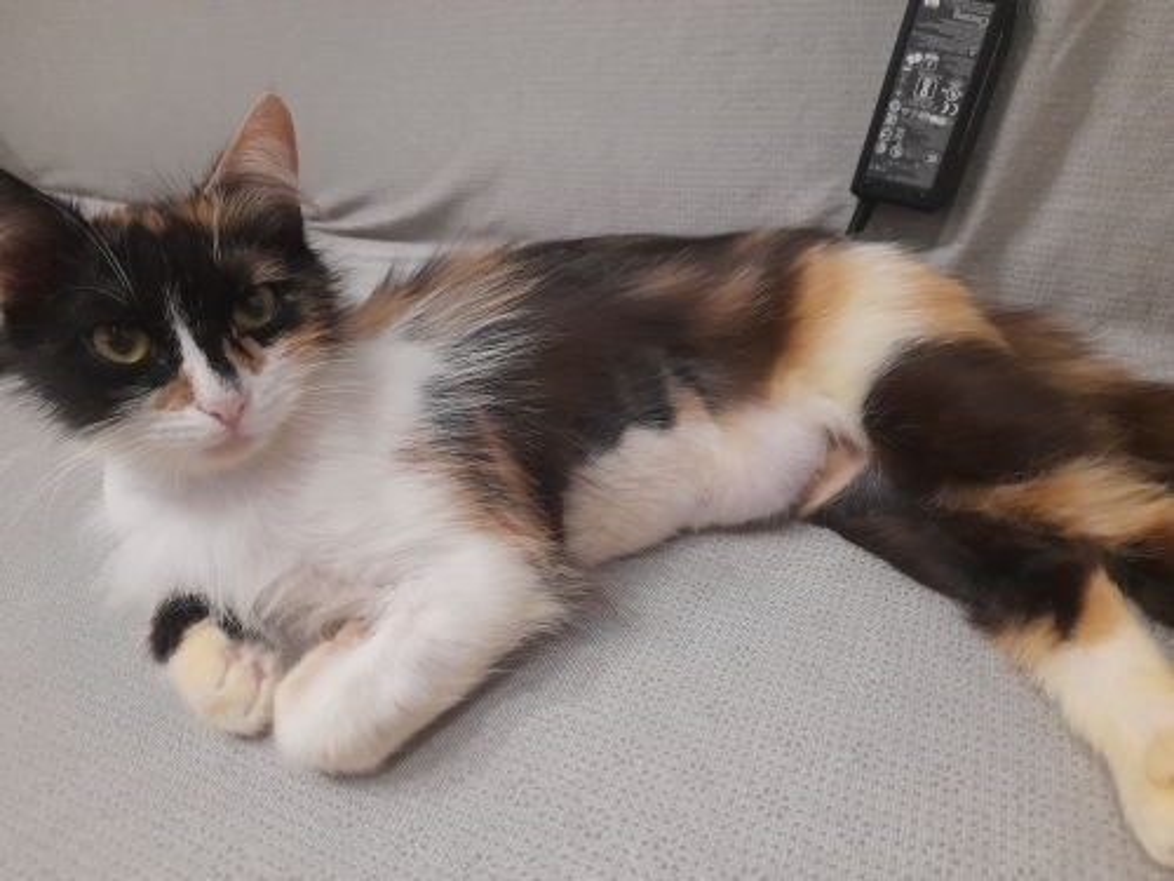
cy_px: 440
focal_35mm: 25
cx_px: 587
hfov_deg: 69.4
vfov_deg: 54.9
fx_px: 848
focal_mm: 4.6
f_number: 2
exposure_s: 1/33
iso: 400
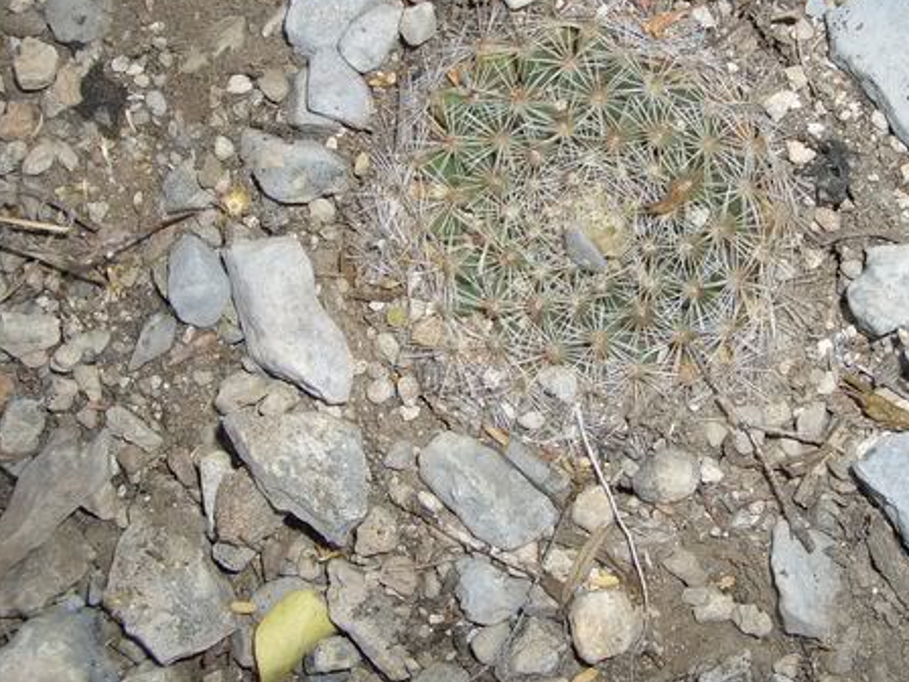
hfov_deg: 33.6
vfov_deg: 25.6
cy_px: 269
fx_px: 1497
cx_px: 567
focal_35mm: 57
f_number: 2.6
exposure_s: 1/60
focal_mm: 5.8
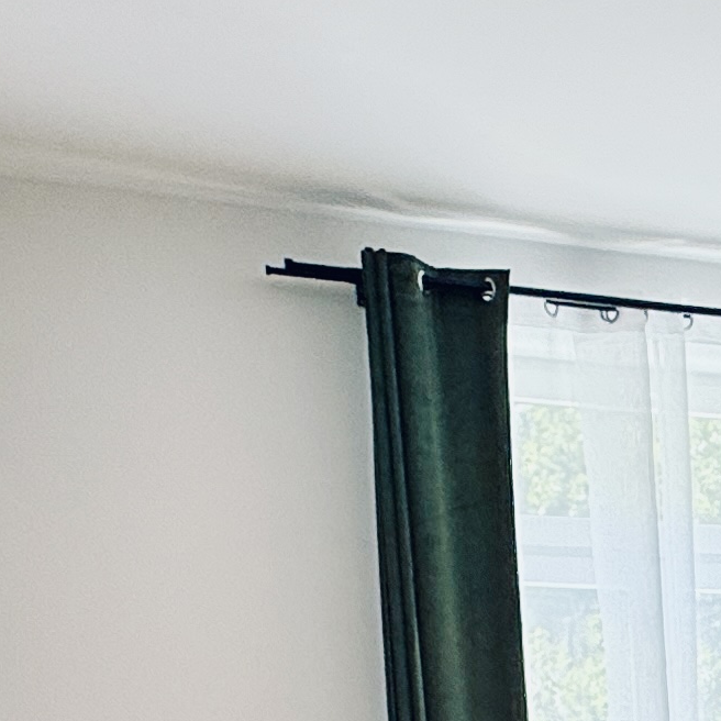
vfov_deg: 19.3
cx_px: 1087
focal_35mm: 76
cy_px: 1142
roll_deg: +0.7
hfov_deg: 19.7
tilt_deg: -11.6
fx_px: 1791
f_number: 2.2
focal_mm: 2.22
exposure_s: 1/100
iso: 80
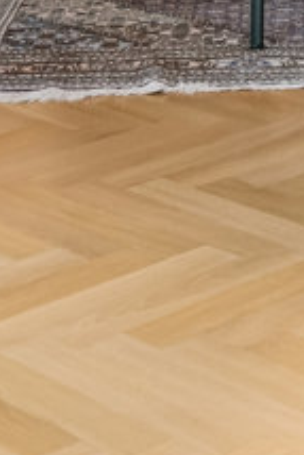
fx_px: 2124
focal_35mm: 168
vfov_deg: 10.9
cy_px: -534
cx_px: 402
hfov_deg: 8.1
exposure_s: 1/4
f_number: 8
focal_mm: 20
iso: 200
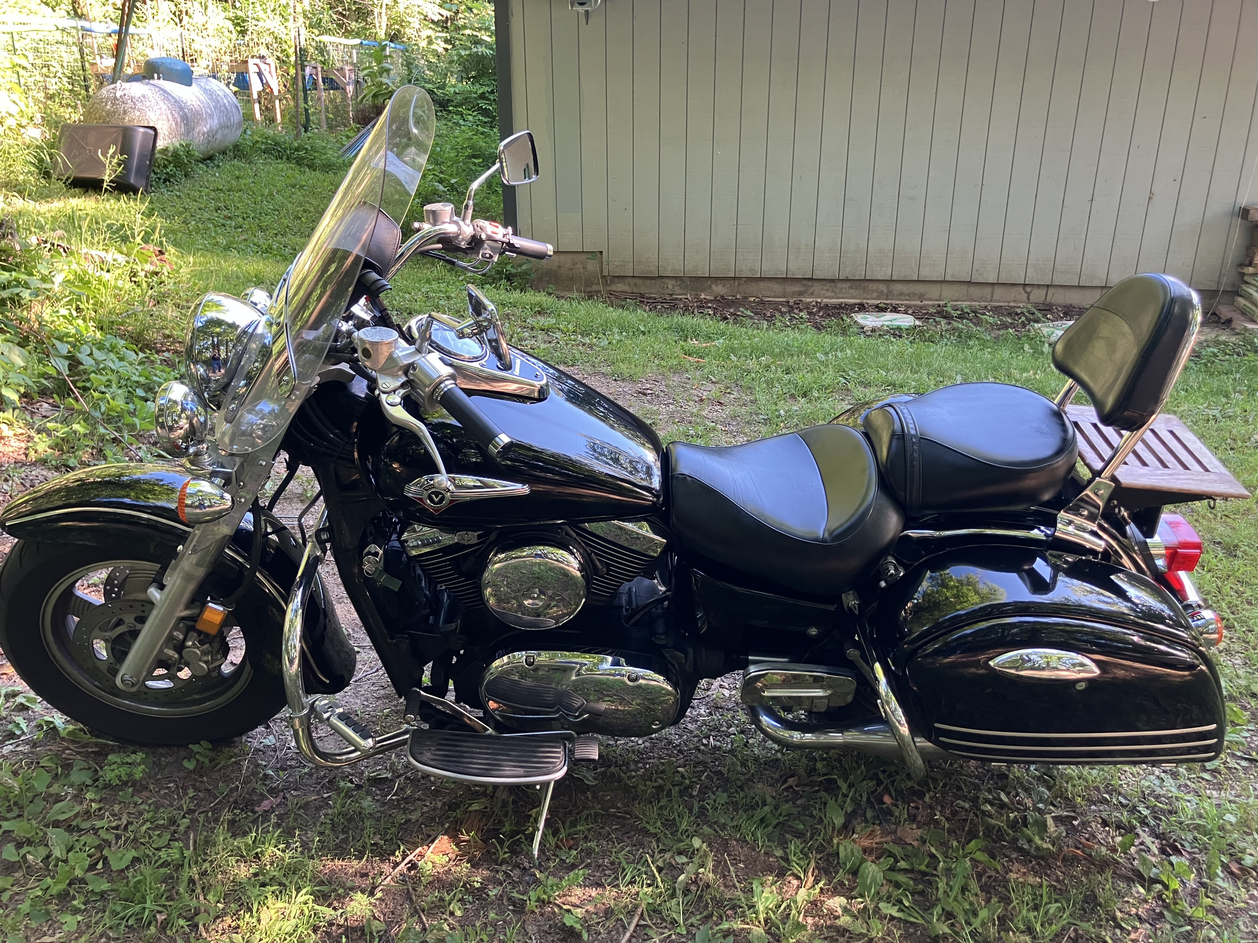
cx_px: 629
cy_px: 472
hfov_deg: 63.4
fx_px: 1018
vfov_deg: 49.7
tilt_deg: -21.6
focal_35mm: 28
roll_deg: +0.5
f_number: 1.8
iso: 80
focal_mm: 3.99
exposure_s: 1/88
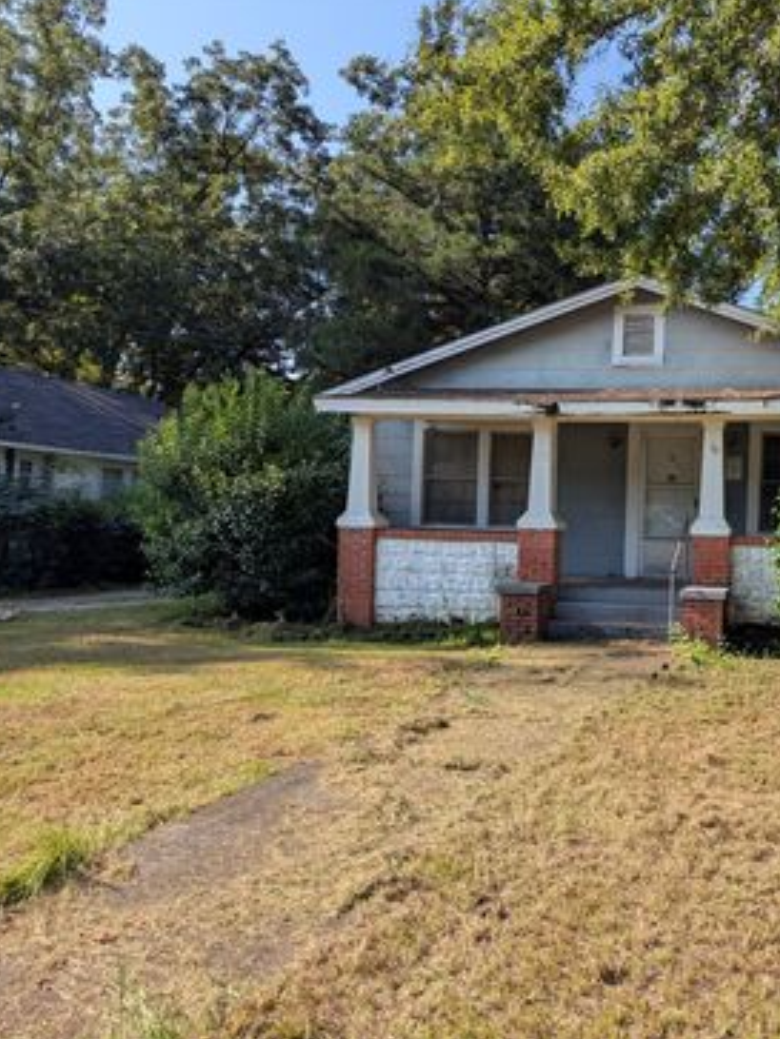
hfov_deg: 41.0
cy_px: 518
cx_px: 631
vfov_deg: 55.4
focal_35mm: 33
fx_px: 991
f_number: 1.85
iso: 43
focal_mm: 6.81
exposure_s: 1/1205
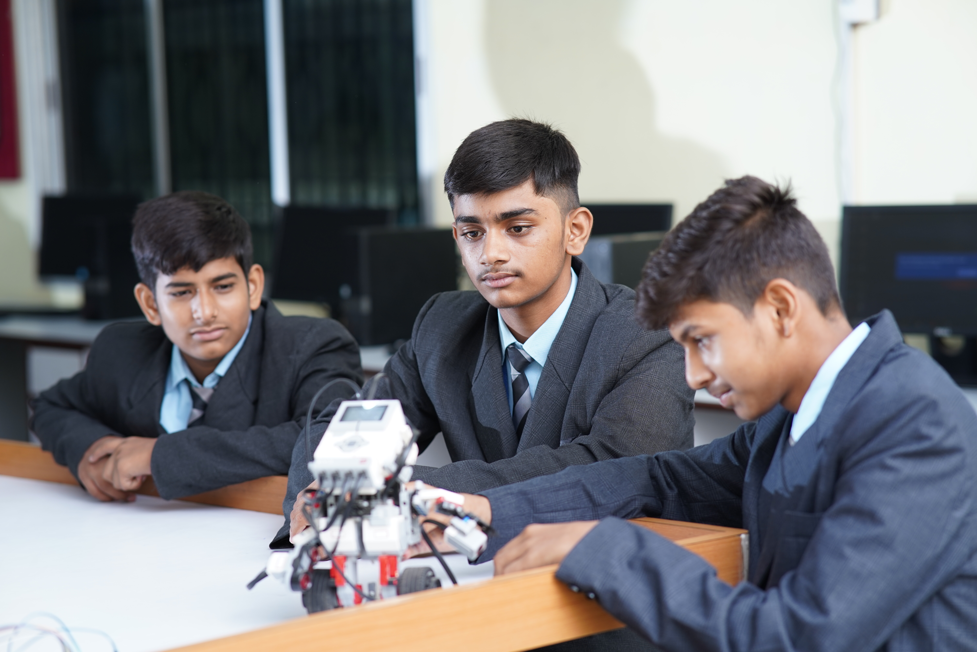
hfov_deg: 23.9
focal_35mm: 85
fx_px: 2307
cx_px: 488
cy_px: 326
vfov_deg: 16.1
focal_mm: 85
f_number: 2.5
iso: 250
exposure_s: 1/160
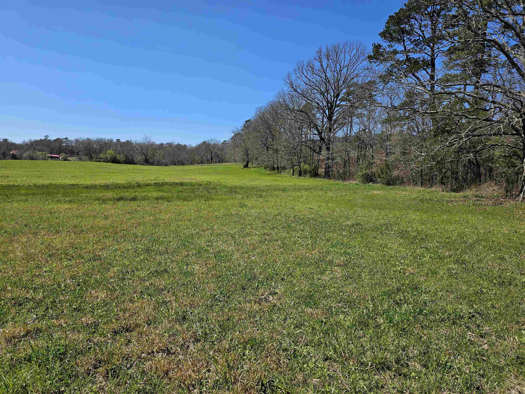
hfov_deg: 73.9
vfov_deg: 58.9
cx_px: 262
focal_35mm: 23
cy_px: 197
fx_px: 349
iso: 10
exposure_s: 1/1044
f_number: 1.7
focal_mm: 6.3
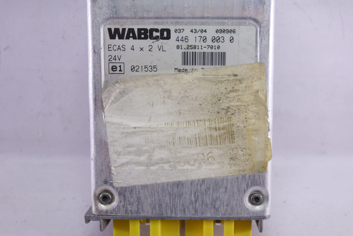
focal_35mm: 39
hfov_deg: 49.3
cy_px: 99
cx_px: 206
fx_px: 382
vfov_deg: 34.1
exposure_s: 1/60
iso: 125
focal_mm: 10.4
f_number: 2.8
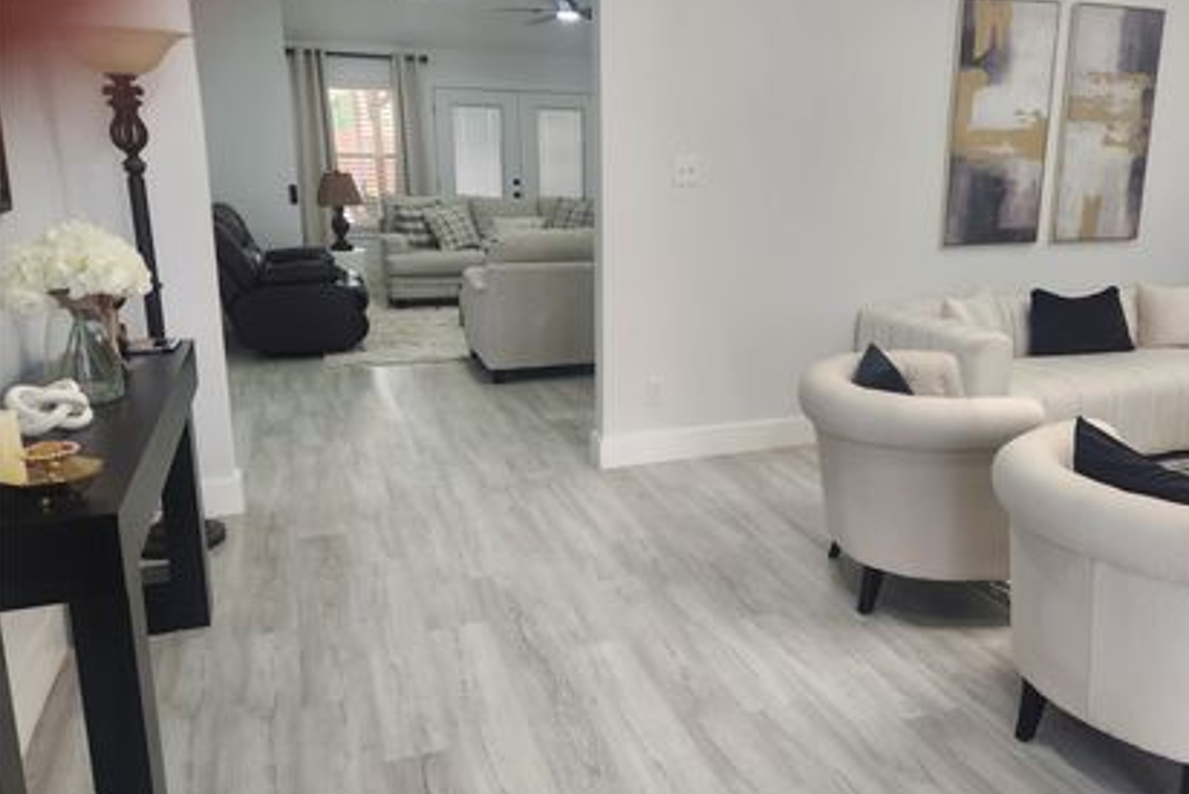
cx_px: 719
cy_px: 383
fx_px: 958
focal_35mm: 29
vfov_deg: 45.0
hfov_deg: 63.0
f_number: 1.8
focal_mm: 5.4
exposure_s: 1/120
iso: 160
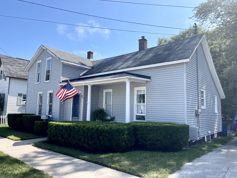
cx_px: 118
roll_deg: +0.8
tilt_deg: +5.5
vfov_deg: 53.1
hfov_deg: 67.3
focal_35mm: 26
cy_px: 89
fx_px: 178
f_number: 1.6
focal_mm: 5.1
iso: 32
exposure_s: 1/2660
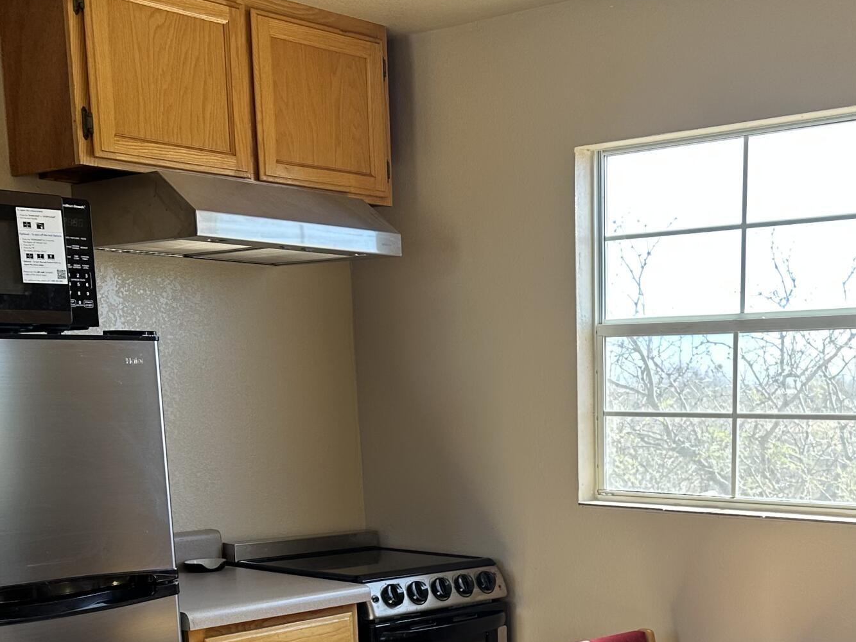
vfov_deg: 25.9
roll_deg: -0.8
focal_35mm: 54
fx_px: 1335
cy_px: 620
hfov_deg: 34.9
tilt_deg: -10.1
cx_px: 624
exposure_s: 1/171
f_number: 1.78
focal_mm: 6.86
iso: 64
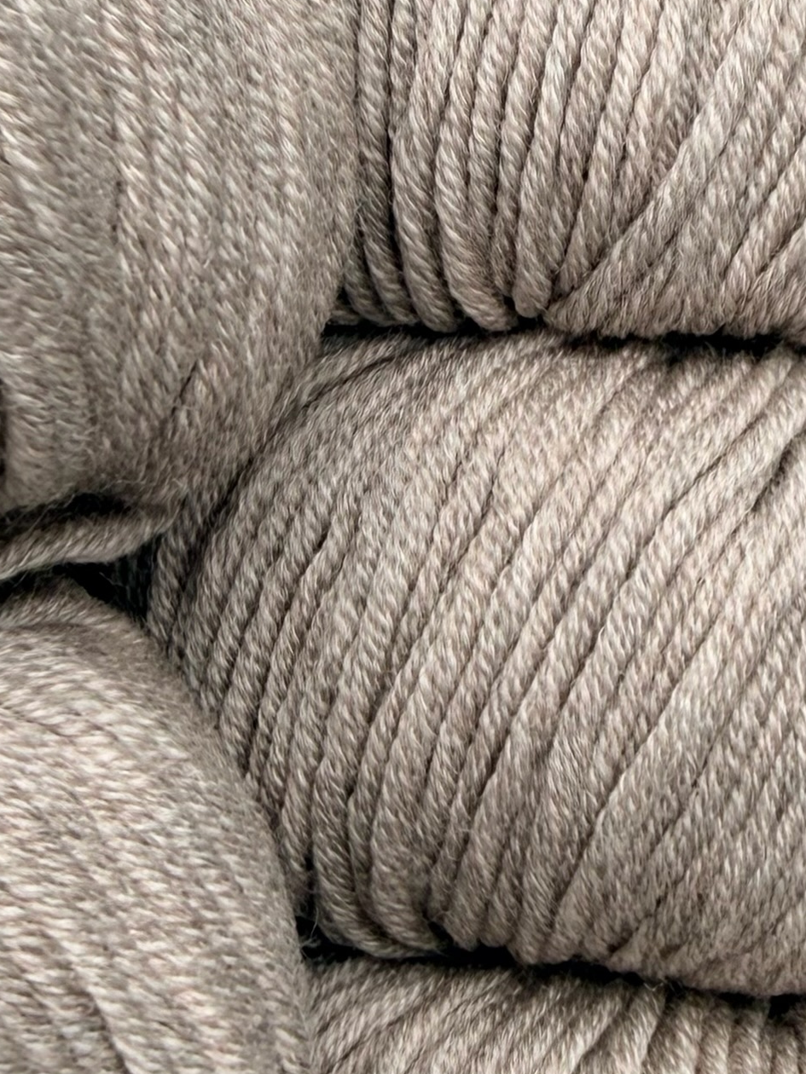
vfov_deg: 47.4
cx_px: 304
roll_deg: +0.4
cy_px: 676
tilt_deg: -9.1
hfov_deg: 36.6
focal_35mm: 39
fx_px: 1211
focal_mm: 2.22
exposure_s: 1/233
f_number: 2.2
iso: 40
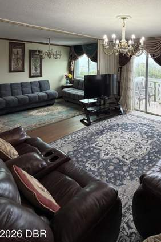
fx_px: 148
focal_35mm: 22
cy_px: 68
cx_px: 128
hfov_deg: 53.5
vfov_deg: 74.4
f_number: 2.2
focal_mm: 2.22
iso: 160
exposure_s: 1/121
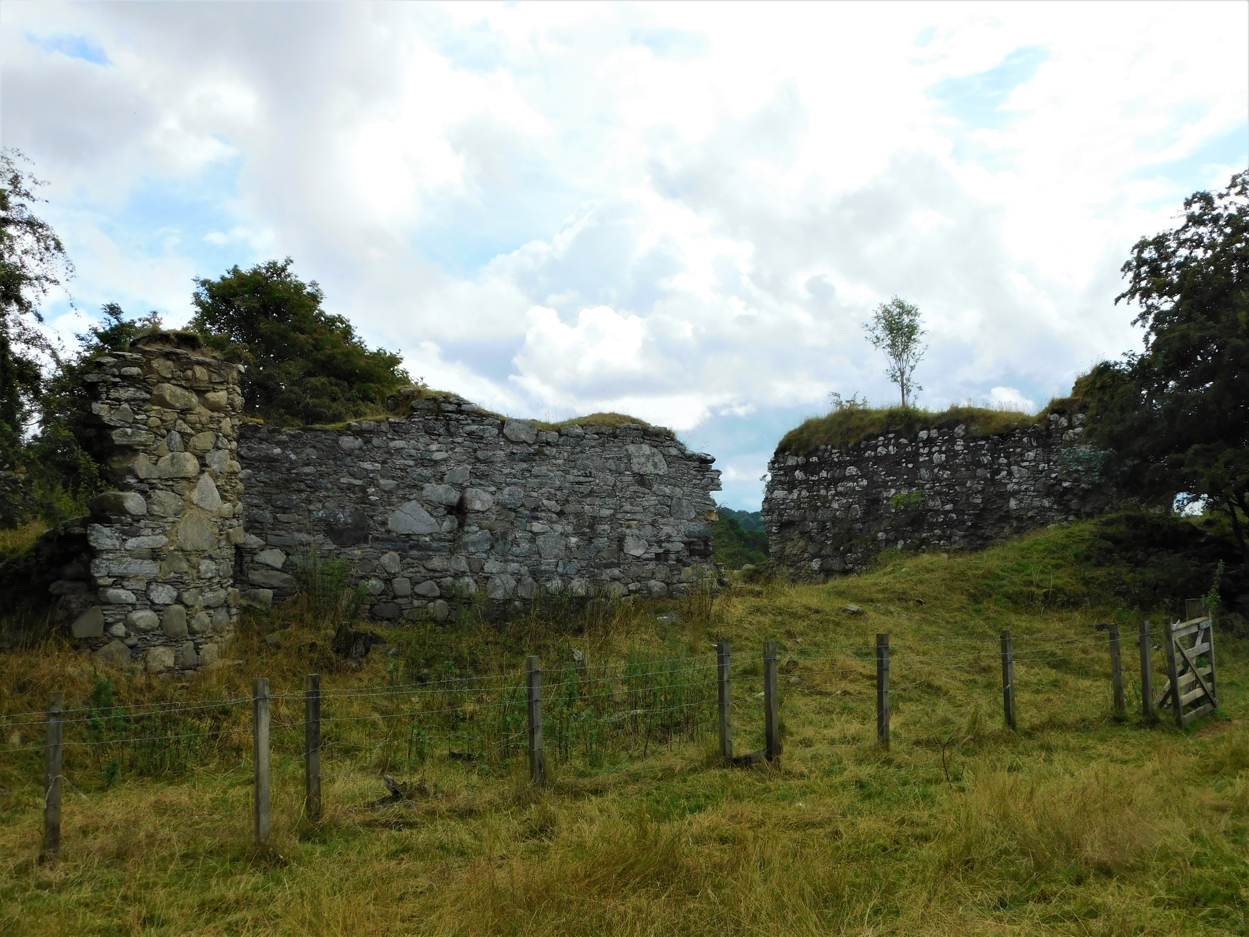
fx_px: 1443
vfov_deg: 36.0
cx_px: 624
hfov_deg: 46.8
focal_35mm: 40
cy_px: 468
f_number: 3.6
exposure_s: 1/1250
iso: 125
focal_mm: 7.1
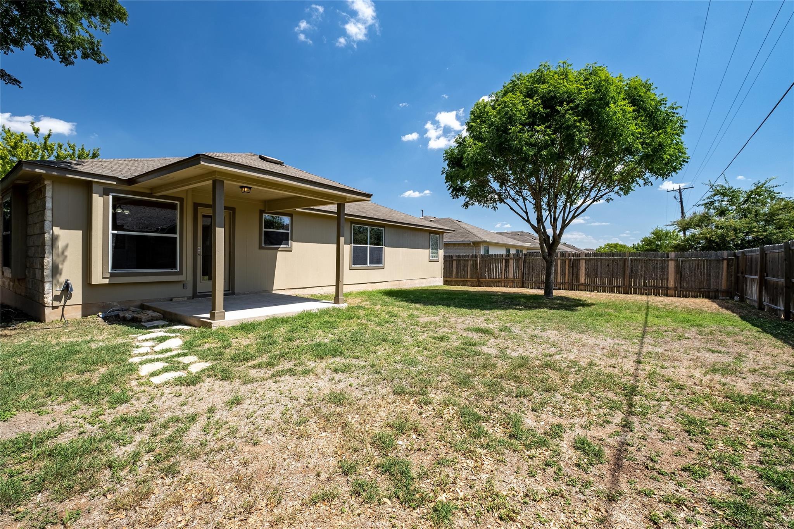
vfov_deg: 77.3
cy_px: 264
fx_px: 331
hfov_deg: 100.4
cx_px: 397
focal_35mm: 15
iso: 160
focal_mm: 10
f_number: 8
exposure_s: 1/2500
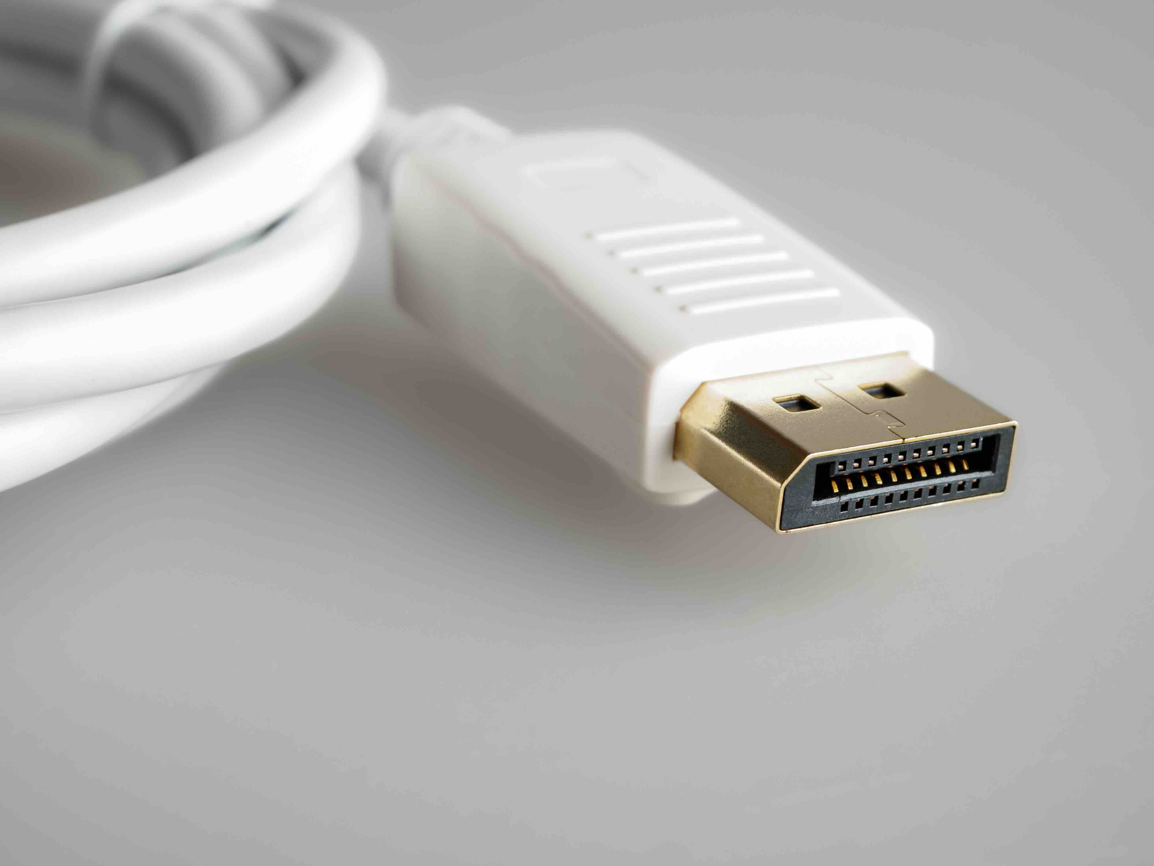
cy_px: 433
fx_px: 2800
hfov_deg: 23.3
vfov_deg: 17.6
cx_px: 577
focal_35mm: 84
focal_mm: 42
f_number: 9
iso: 100
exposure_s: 1/160
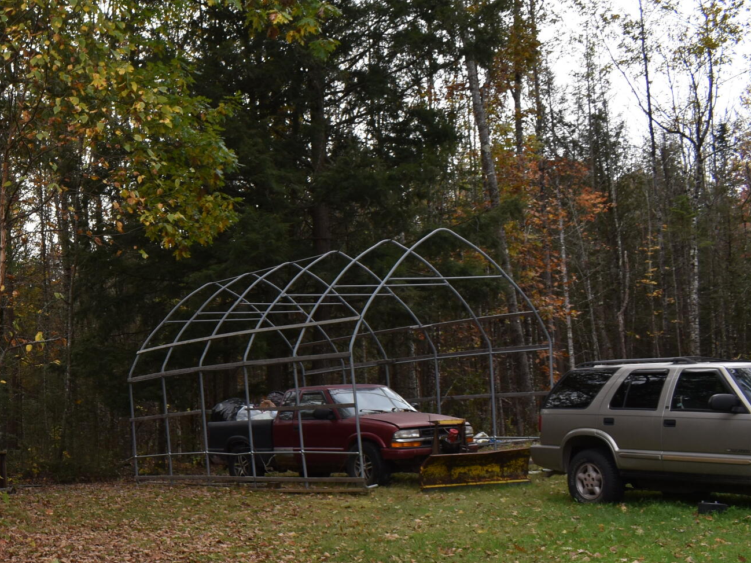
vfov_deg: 24.3
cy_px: 361
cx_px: -61
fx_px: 1301
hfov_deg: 29.3
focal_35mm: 60
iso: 100
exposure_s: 1/160
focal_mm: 18
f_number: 6.3
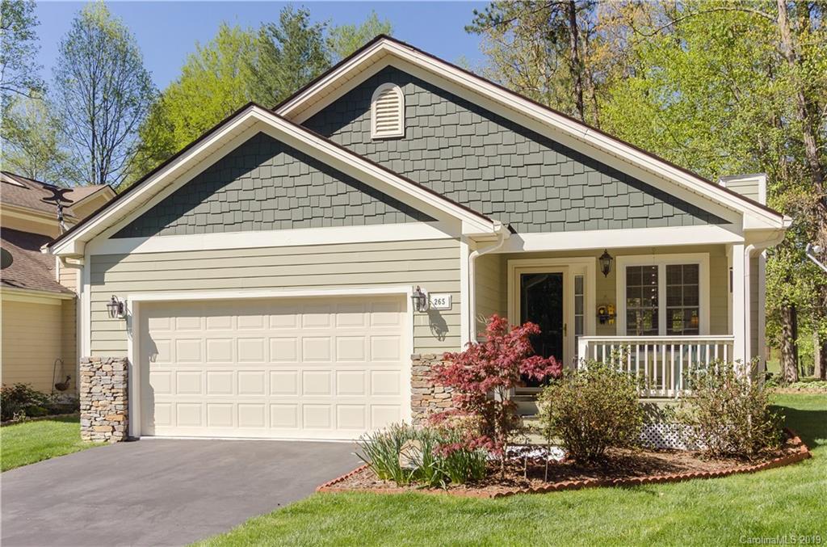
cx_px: 414
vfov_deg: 36.7
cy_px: 274
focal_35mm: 36
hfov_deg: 53.3
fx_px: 825
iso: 400
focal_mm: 24
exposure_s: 1/500
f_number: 10
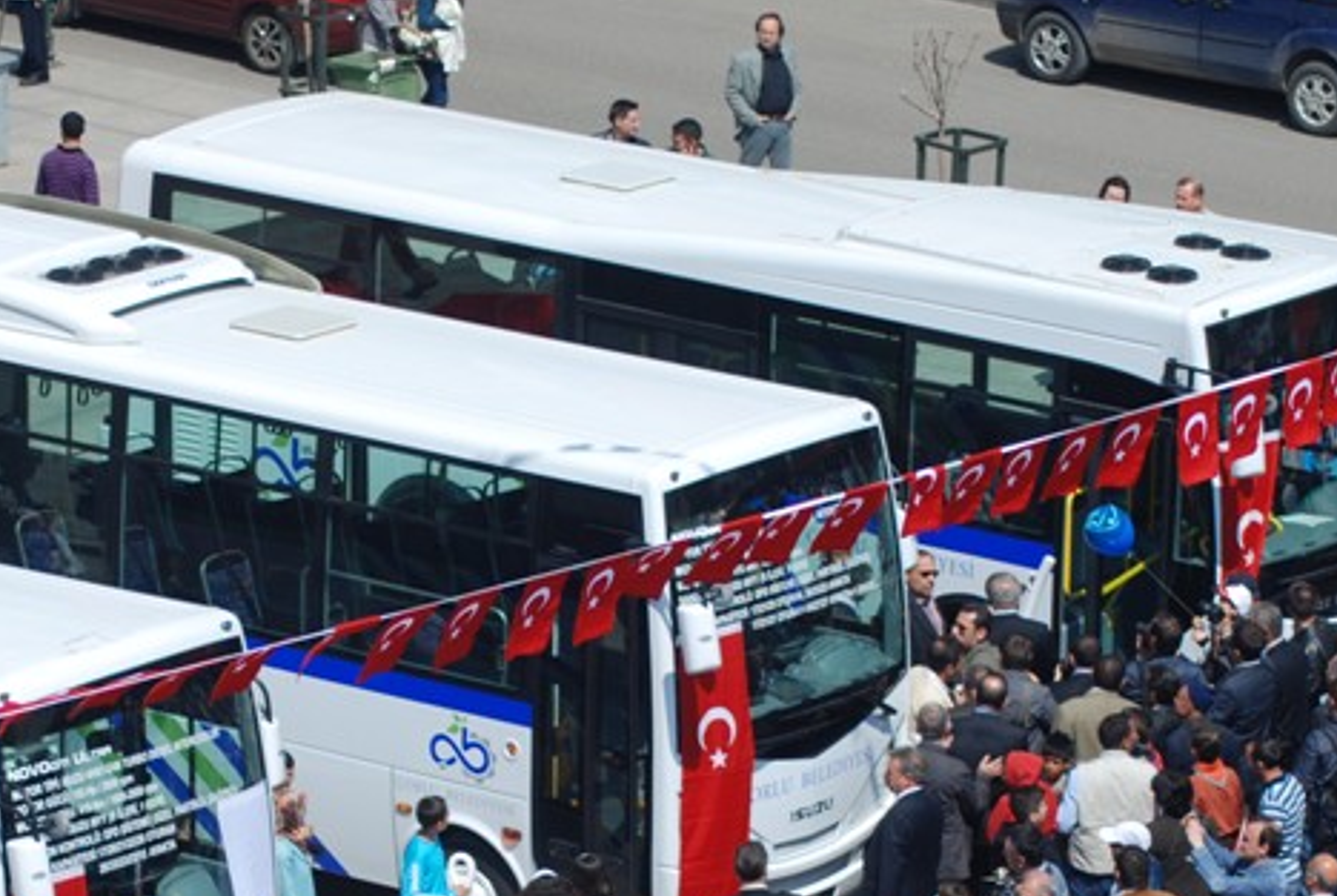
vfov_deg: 6.0
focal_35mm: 230
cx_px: 389
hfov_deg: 8.9
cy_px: 863
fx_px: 8555
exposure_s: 1/500
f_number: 5.6
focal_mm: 70
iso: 100
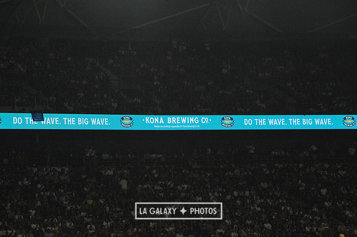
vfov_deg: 7.2
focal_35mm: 190
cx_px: 178
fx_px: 1883
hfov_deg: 10.8
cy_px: 118
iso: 3200
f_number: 13
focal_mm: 190
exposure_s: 1/640
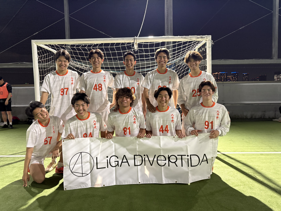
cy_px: 106
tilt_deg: -3.5
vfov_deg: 53.1
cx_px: 140
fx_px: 211
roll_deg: +1.0
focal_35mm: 26
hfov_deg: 67.3
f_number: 1.6
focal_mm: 5.96
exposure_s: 1/50
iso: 500
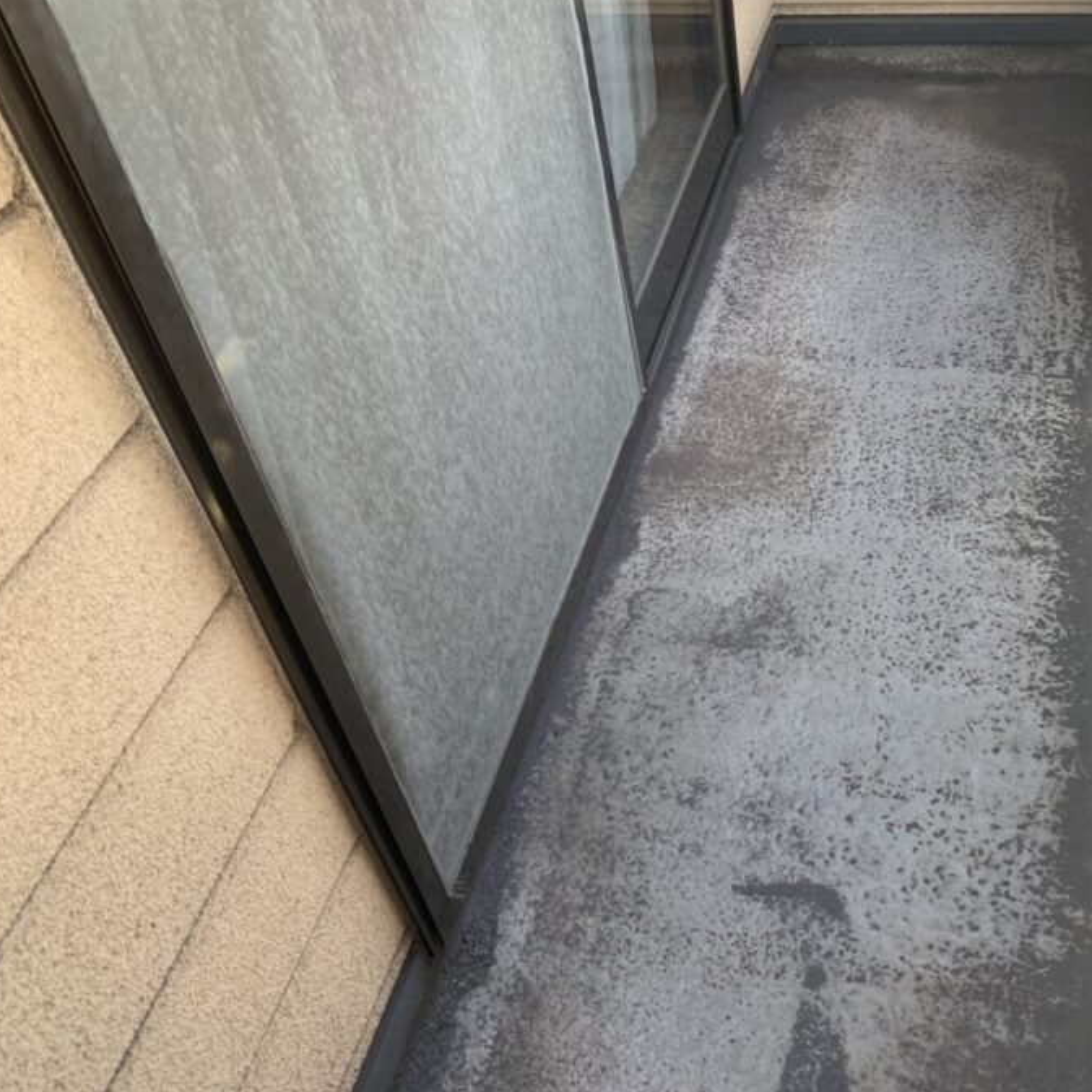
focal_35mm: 35
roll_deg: +4.9
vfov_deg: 47.2
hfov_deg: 46.0
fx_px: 1249
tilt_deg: -42.8
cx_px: 783
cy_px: 499
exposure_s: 1/101
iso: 100
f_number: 1.8
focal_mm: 4.25
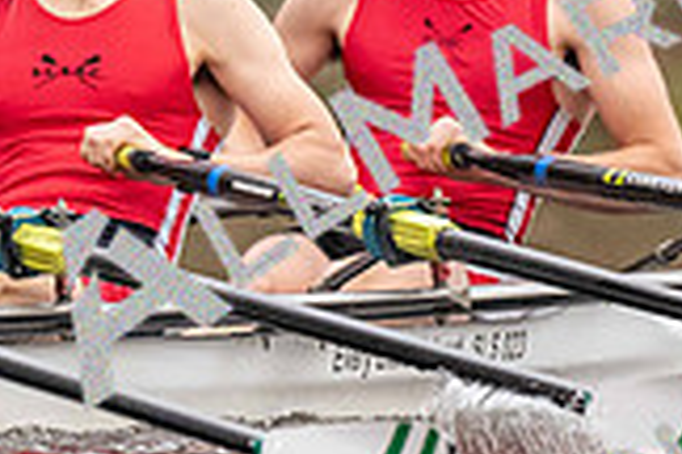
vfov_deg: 0.6
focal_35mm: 2152
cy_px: 11
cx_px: -299
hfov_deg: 1.0
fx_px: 40765
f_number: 4
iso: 3600
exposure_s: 1/2500
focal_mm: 600
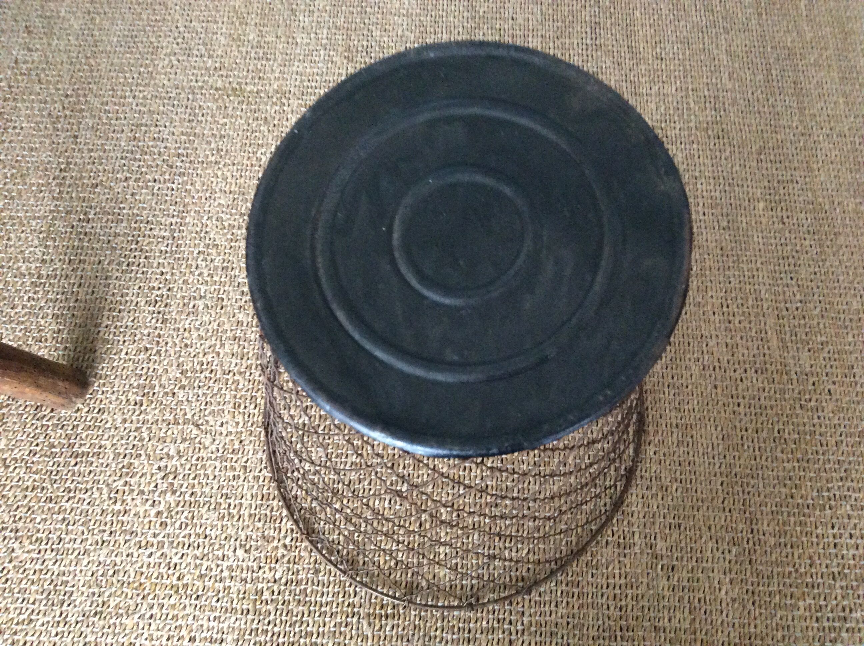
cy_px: 323
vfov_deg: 44.1
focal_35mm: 32
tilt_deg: -69.7
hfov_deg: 56.9
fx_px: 798
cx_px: 432
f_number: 2.4
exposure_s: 1/17
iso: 320
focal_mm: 3.3
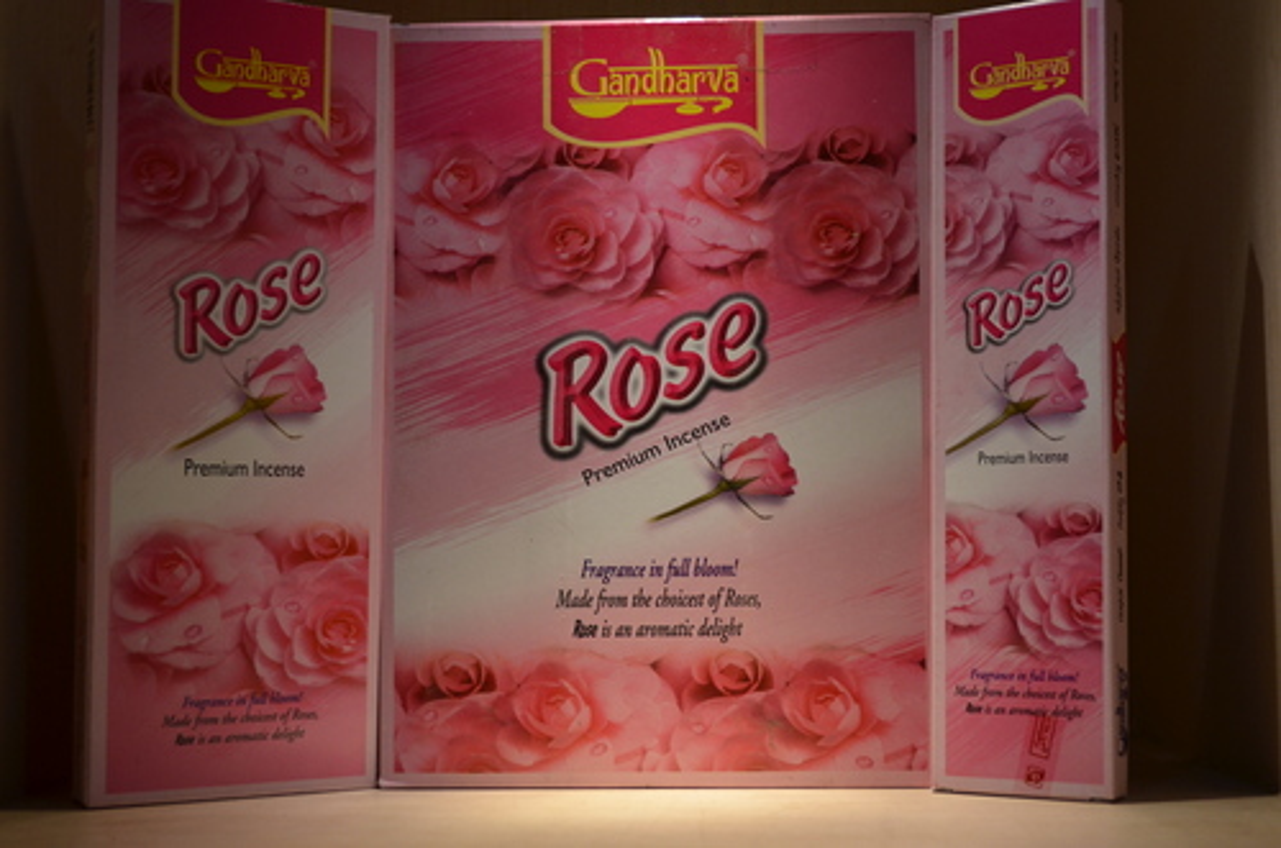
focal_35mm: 54
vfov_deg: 24.9
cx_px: 640
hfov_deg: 36.9
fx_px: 1917
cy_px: 424
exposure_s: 1/125
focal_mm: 36
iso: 400
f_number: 5.6
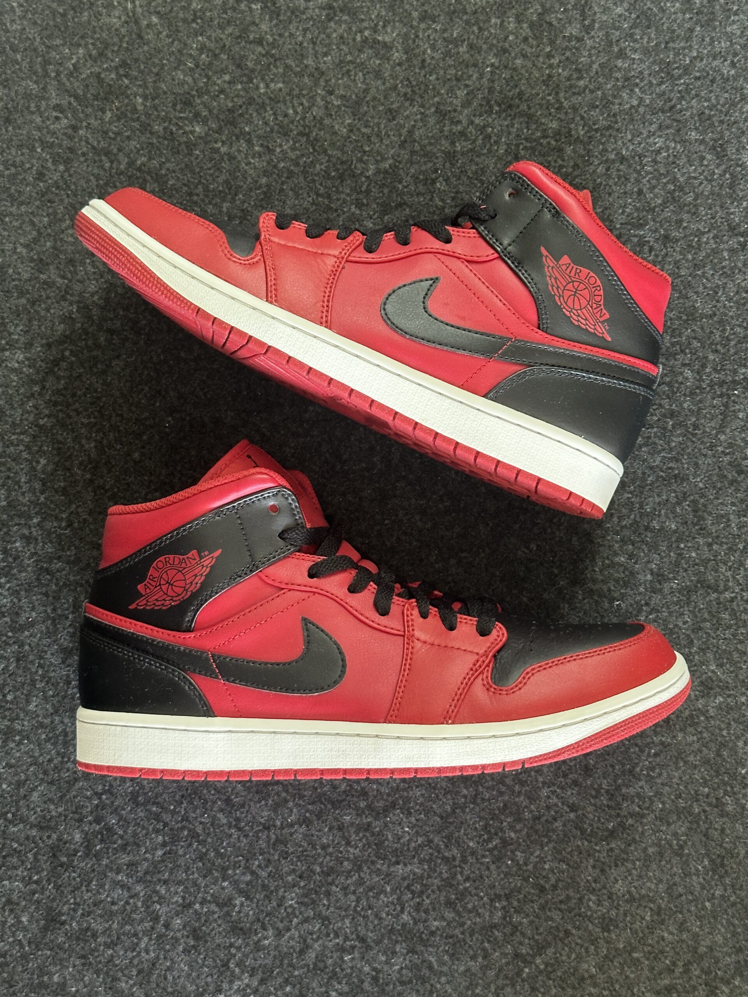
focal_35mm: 48
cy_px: 498
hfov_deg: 30.3
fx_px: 1383
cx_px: 374
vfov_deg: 39.7
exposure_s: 1/50
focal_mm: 6.86
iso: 250
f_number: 1.78
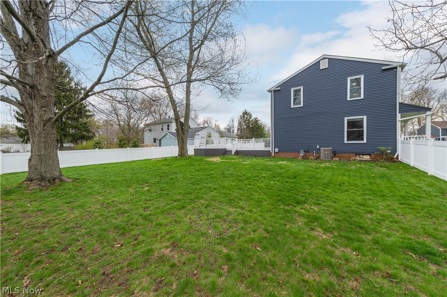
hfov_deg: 104.3
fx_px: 174
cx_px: 224
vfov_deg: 81.1
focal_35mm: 14
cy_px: 148
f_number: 9
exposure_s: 1/400
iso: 200
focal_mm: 14
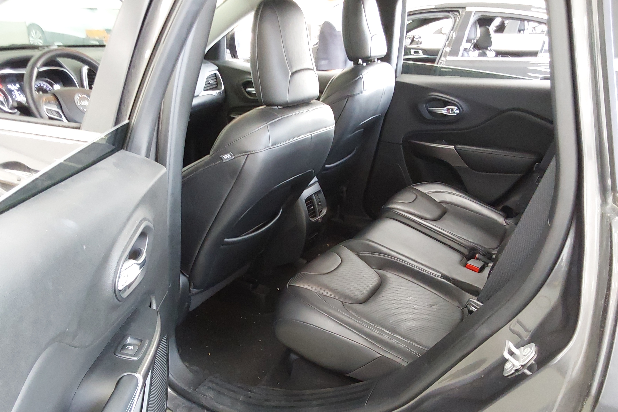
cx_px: 303
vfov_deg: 43.5
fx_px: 515
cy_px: 235
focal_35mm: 30
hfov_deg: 61.9
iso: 250
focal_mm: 2.91
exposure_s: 1/40
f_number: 1.9
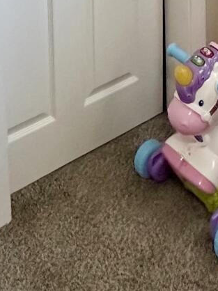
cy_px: -225
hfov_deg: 21.9
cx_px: 80
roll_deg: +2.2
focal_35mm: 67
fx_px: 563
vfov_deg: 20.7
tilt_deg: -6.2
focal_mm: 2.22
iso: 320
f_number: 2.2
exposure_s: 1/120
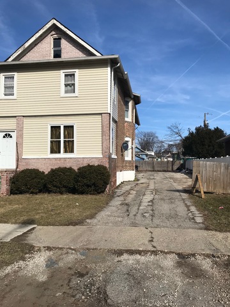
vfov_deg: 63.4
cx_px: 115
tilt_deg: +3.2
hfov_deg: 49.7
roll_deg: -0.8
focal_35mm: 28
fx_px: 248
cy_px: 154
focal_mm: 3.99
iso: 20
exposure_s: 1/3690
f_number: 1.8
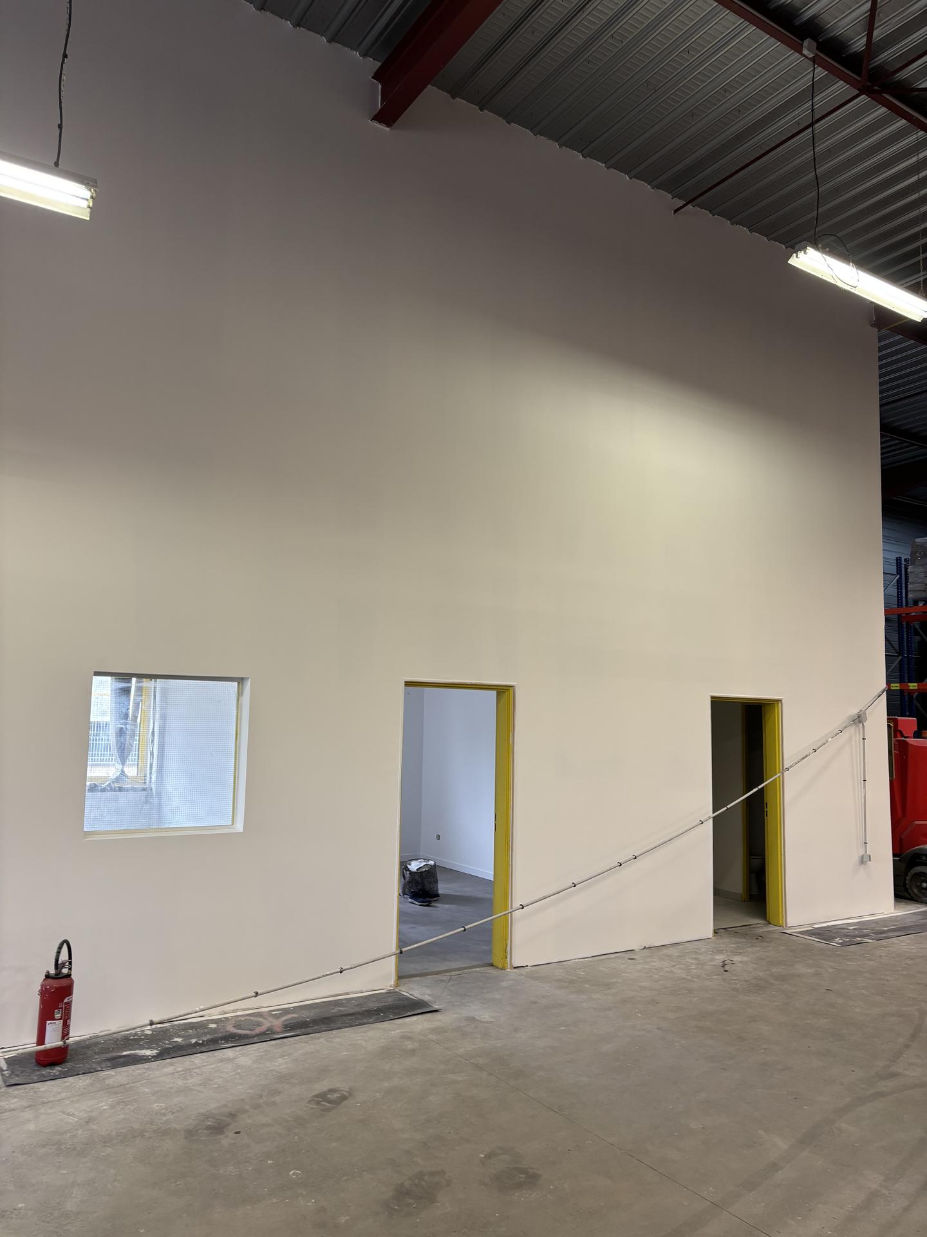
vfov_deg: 67.3
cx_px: 464
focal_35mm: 26
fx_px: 928
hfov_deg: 53.1
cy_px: 618
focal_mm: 5.96
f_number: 1.6
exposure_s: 1/50
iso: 100
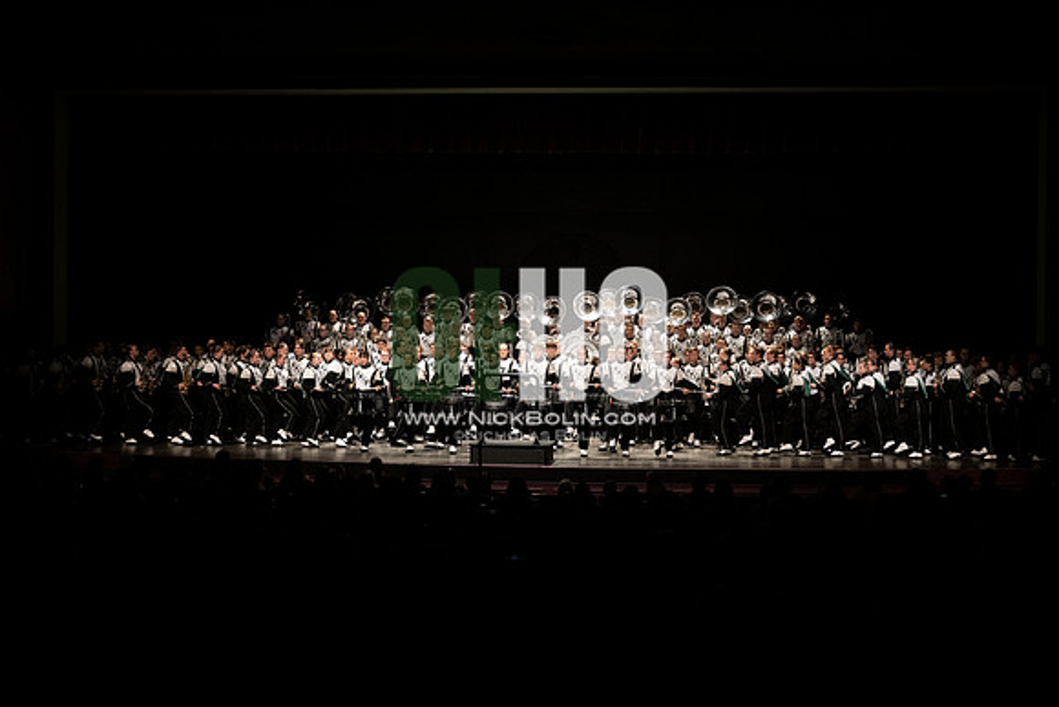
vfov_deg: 25.5
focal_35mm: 53
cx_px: 530
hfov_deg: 37.5
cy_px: 354
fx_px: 1559
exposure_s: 1/500
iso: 4000
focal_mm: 53
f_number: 4
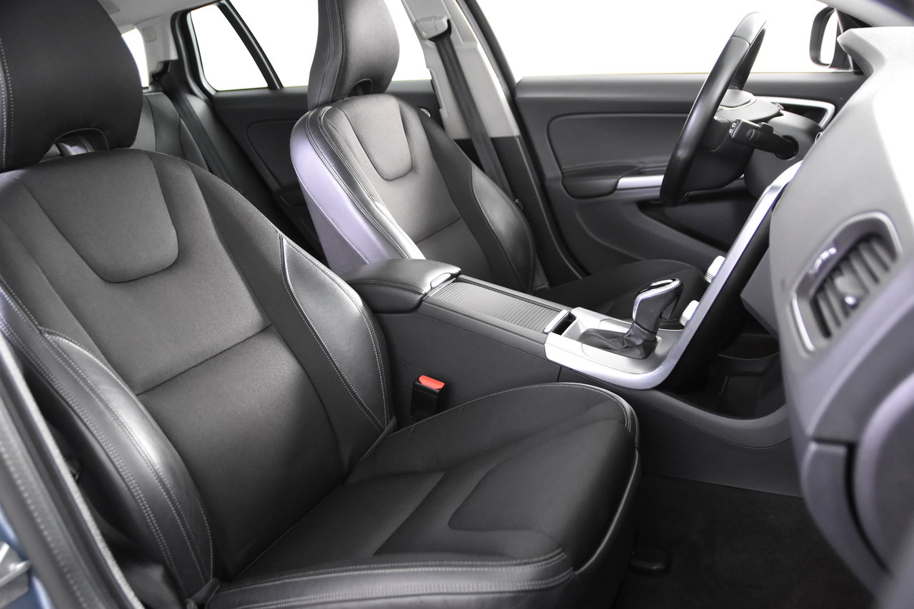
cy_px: 304
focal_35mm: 30
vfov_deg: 43.6
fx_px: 762
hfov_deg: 61.9
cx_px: 457
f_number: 2.8
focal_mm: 20
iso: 3200
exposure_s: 1/30
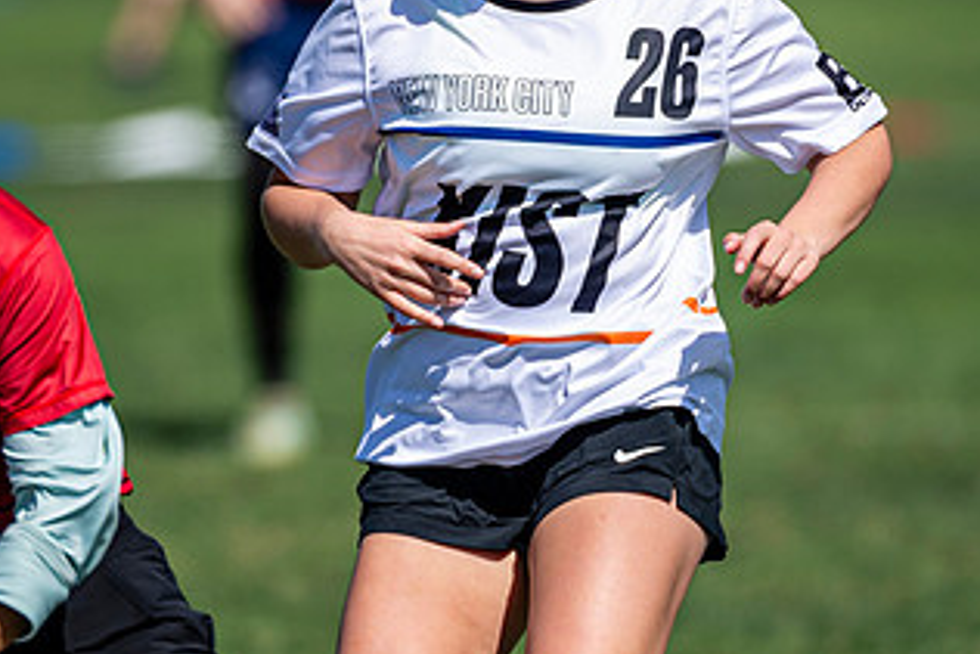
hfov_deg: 2.5
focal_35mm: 809
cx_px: 504
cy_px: 300
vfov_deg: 1.7
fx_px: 22032
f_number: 3.2
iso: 100
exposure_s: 1/2500
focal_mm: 300
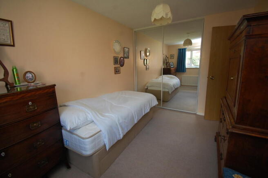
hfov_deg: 100.4
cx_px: 134
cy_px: 89
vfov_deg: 77.2
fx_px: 112
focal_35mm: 15
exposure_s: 1/60
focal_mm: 10
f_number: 4.5
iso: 400
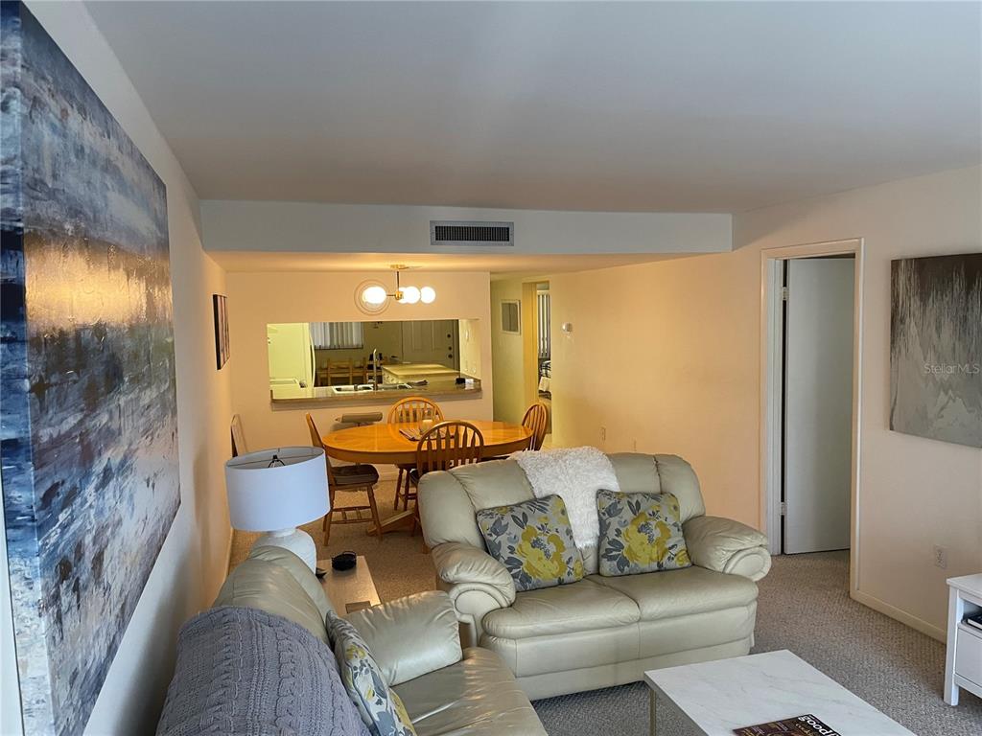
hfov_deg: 67.3
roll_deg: +1.7
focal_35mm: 26
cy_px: 368
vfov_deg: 53.1
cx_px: 491
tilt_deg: -5.2
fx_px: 738
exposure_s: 1/60
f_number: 1.6
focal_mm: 4.2
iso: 200
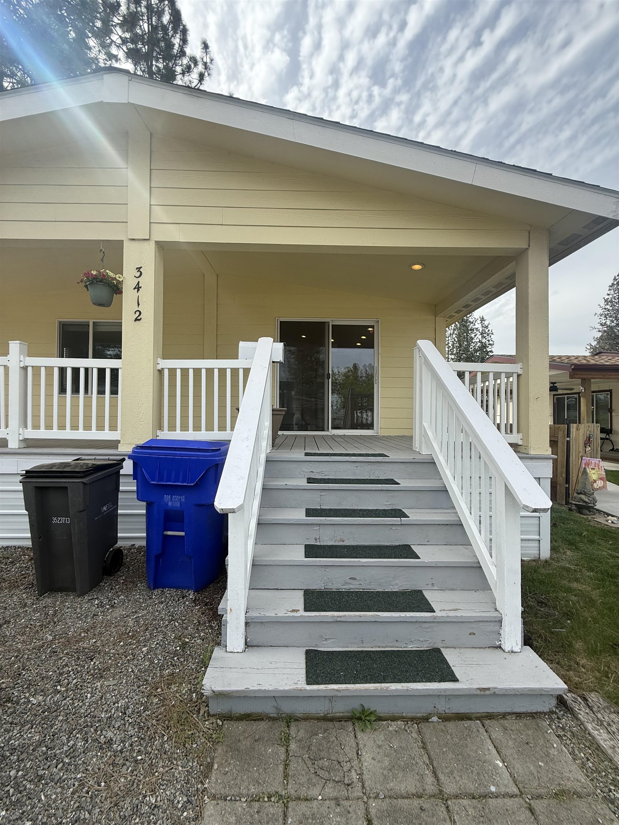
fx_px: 334
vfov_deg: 102.1
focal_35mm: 14
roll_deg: +0.2
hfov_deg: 85.7
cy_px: 412
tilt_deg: +2.6
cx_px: 310
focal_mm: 2.22
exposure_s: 1/888
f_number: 2.2
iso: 50
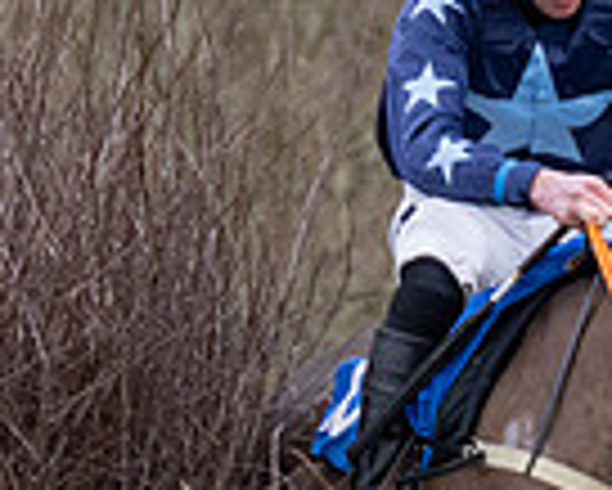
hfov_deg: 2.0
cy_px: 692
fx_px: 17274
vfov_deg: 1.6
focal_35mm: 953
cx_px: 1654
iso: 800
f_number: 4
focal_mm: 98
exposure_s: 1/1250
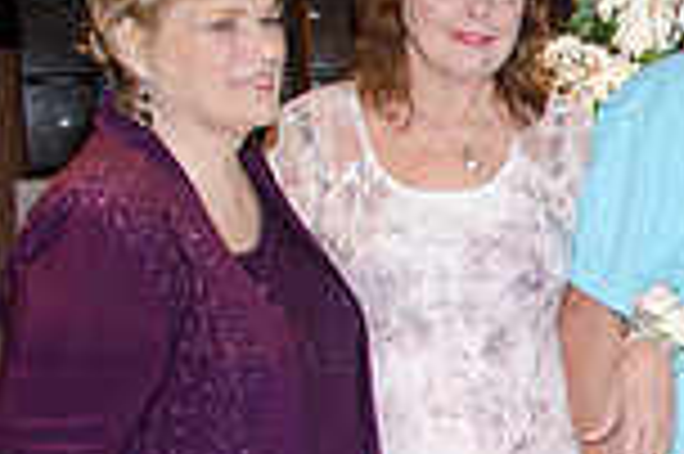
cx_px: 1084
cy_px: 485
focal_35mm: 103
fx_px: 1955
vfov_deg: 13.0
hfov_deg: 17.4
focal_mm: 18
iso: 400
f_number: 5.6
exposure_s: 1/60
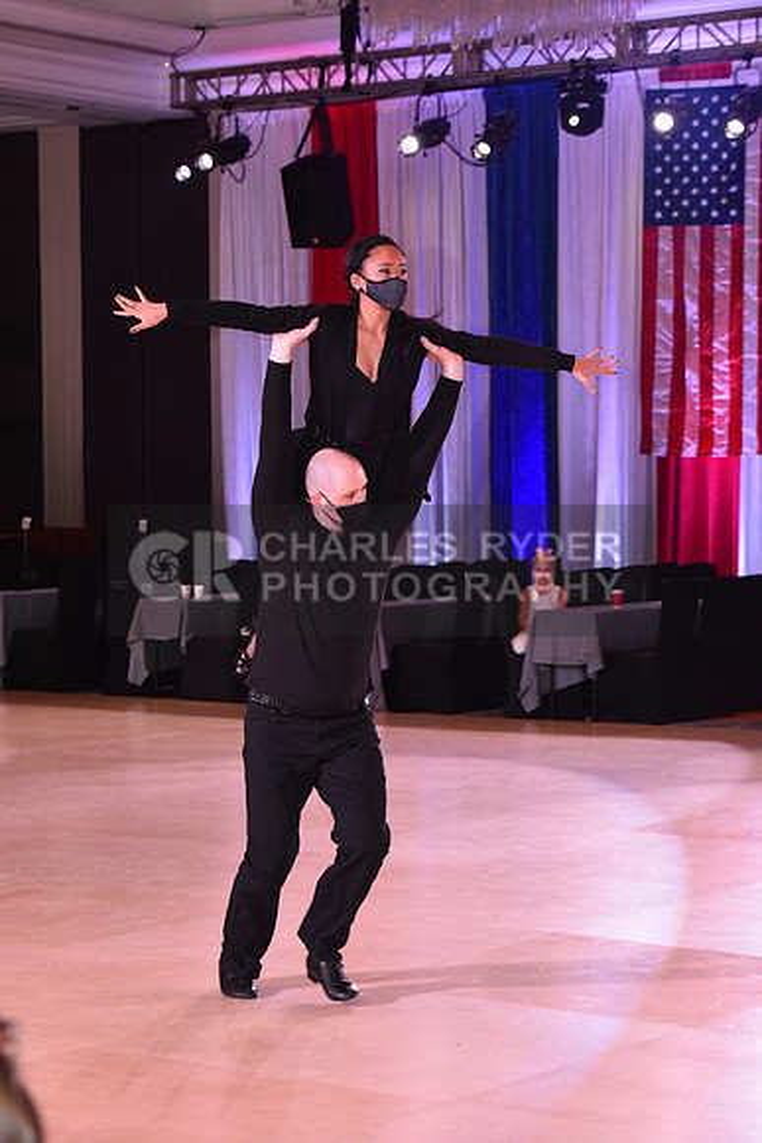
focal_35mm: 102
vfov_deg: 20.0
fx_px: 3236
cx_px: 381
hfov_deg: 13.4
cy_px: 572
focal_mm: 102
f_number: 6.3
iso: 2500
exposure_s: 1/250
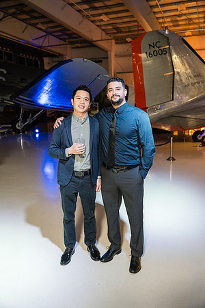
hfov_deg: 41.2
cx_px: 102
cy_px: 154
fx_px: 272
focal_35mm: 32
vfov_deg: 58.9
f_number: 2.8
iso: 1600
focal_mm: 31.9
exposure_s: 1/250
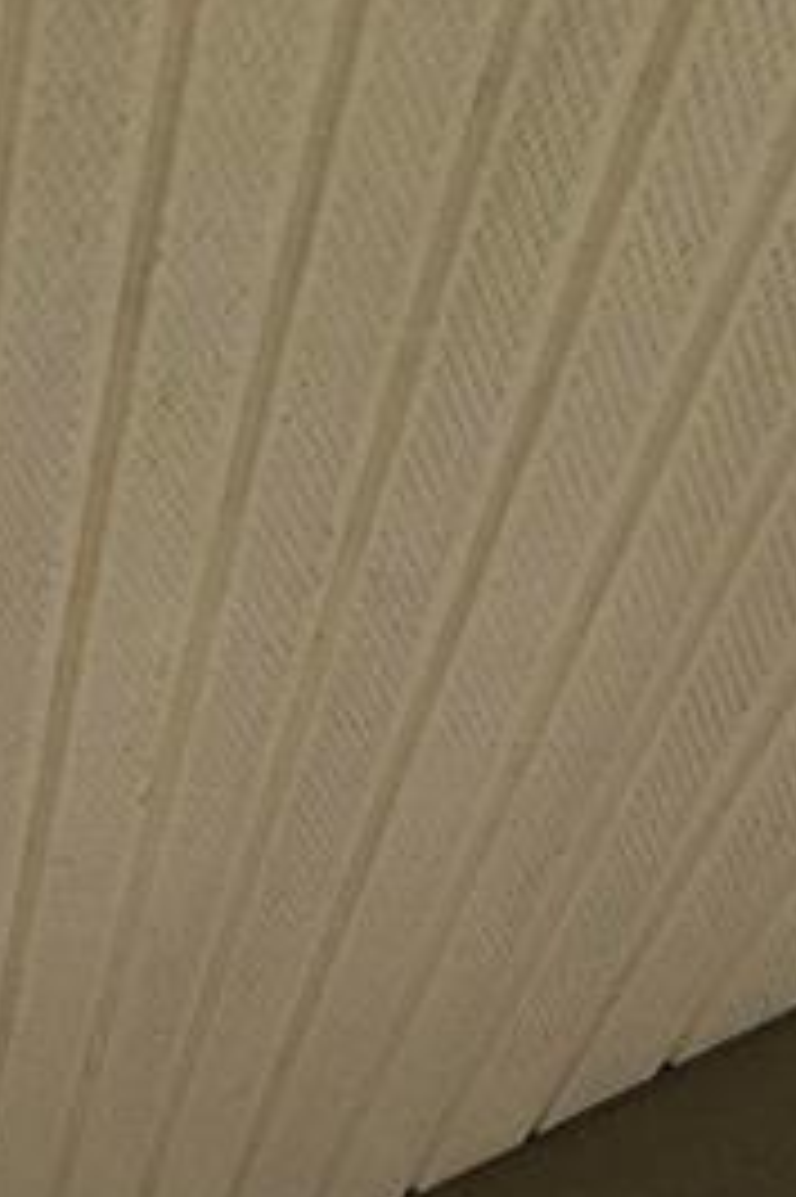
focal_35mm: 61
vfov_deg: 17.5
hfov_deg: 20.0
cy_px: 2583
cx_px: -306
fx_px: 2026
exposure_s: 1/2000
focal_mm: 2.2
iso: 125
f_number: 2.2
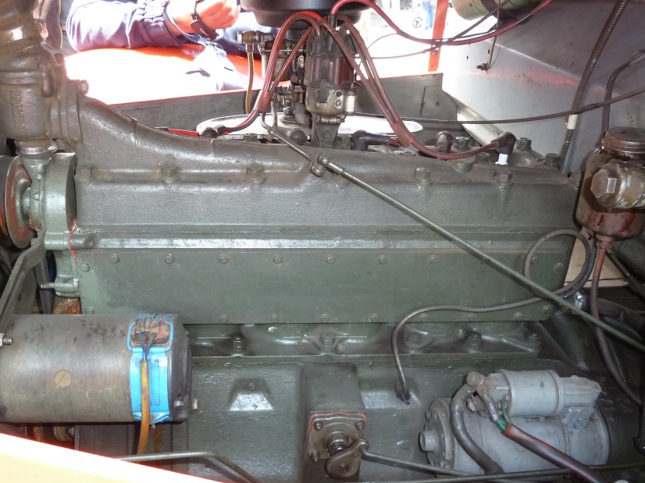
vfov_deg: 45.4
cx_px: 267
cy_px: 247
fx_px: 577
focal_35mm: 31
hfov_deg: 58.0
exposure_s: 1/30
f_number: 3.3
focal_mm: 4.1
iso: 125
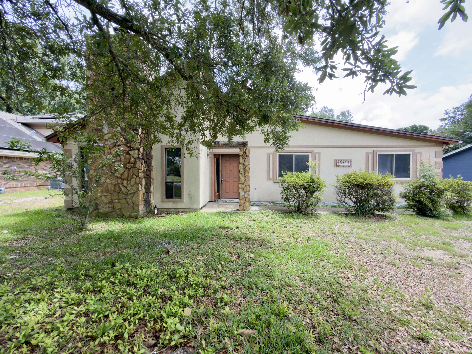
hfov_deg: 102.1
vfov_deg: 85.7
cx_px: 236
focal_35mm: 14
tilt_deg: -1.5
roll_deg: +1.5
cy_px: 177
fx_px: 191
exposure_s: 1/170
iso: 25
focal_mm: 2.22
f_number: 2.2
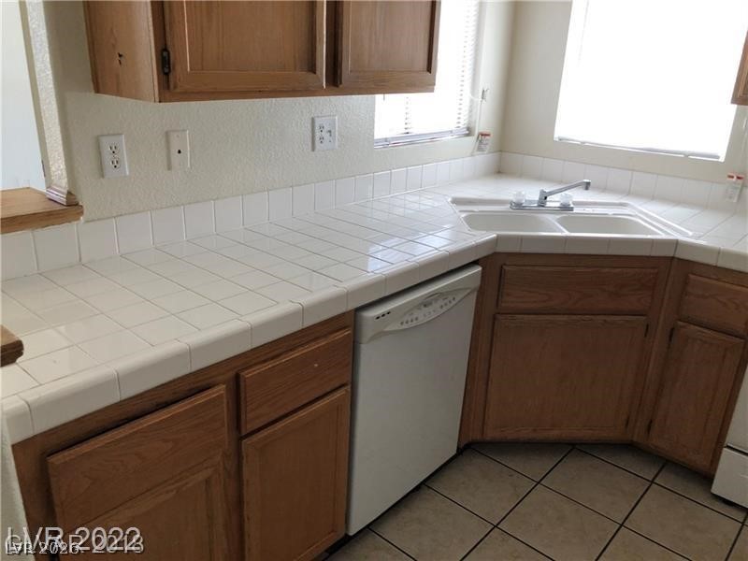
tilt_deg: -16.8
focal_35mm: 28
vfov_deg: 49.7
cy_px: 280
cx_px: 374
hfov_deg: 63.4
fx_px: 605
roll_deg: -3.5
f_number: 1.8
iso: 25
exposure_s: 1/40
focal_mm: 3.99
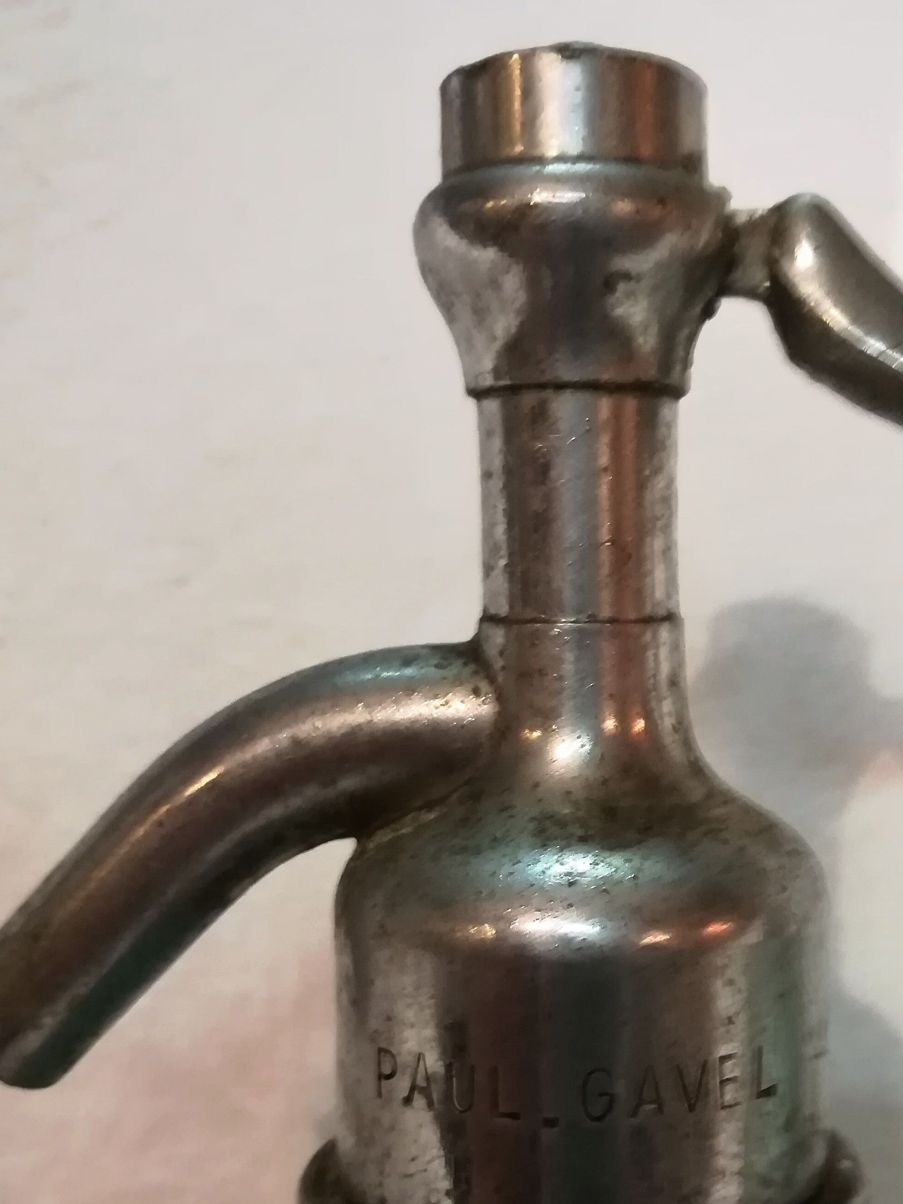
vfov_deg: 48.1
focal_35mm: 38
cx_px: 592
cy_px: 815
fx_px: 1322
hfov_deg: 37.4
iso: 500
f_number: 2.2
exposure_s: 1/20
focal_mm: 3.83
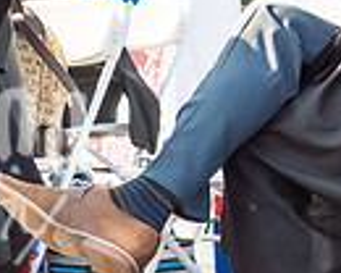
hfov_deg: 7.7
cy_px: 29
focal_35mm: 249
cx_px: -72
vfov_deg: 6.2
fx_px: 2513
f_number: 7.1
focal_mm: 34
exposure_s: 1/500
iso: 200
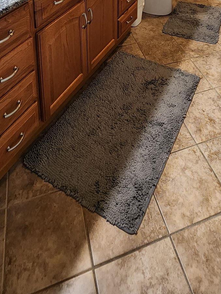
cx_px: 130
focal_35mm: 33
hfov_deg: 42.8
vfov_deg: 37.4
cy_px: -78
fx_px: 281
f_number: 2.2
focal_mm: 2.2
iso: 320
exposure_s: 1/30
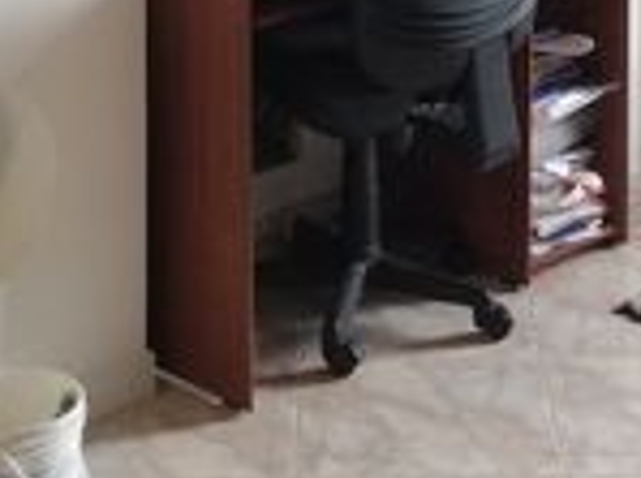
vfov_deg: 13.0
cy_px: -306
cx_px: 417
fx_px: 1940
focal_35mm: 105
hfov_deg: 18.7
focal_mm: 4.3
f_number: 1.7
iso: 160
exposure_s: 1/40
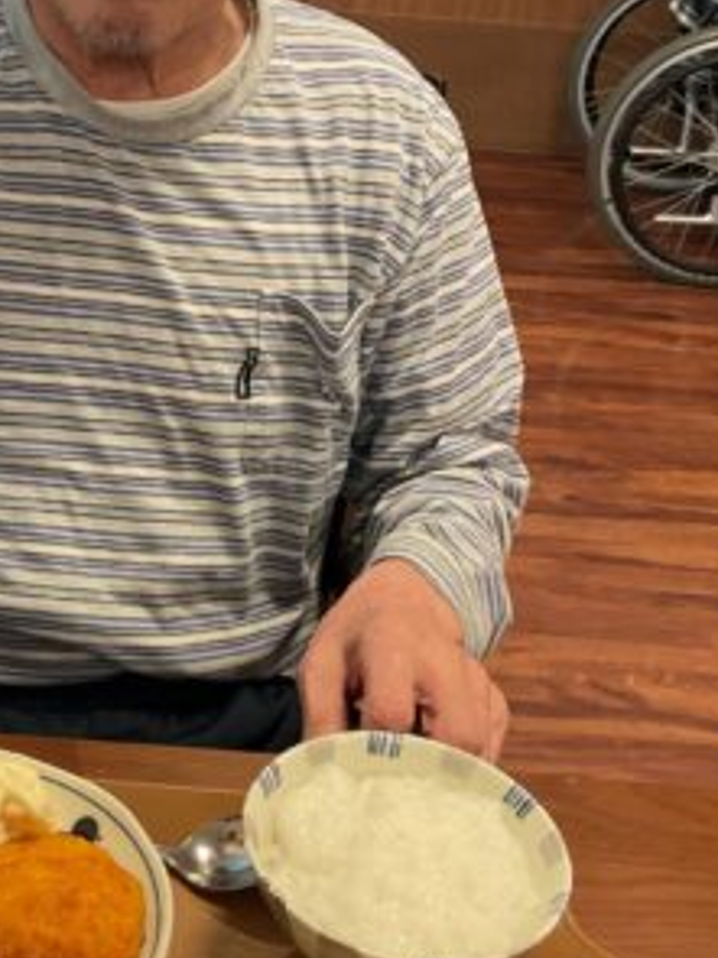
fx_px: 1633
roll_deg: -3.0
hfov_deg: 24.4
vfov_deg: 32.6
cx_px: 143
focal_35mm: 59
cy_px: 390
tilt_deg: -29.0
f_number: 1.8
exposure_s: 1/60
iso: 160
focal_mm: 3
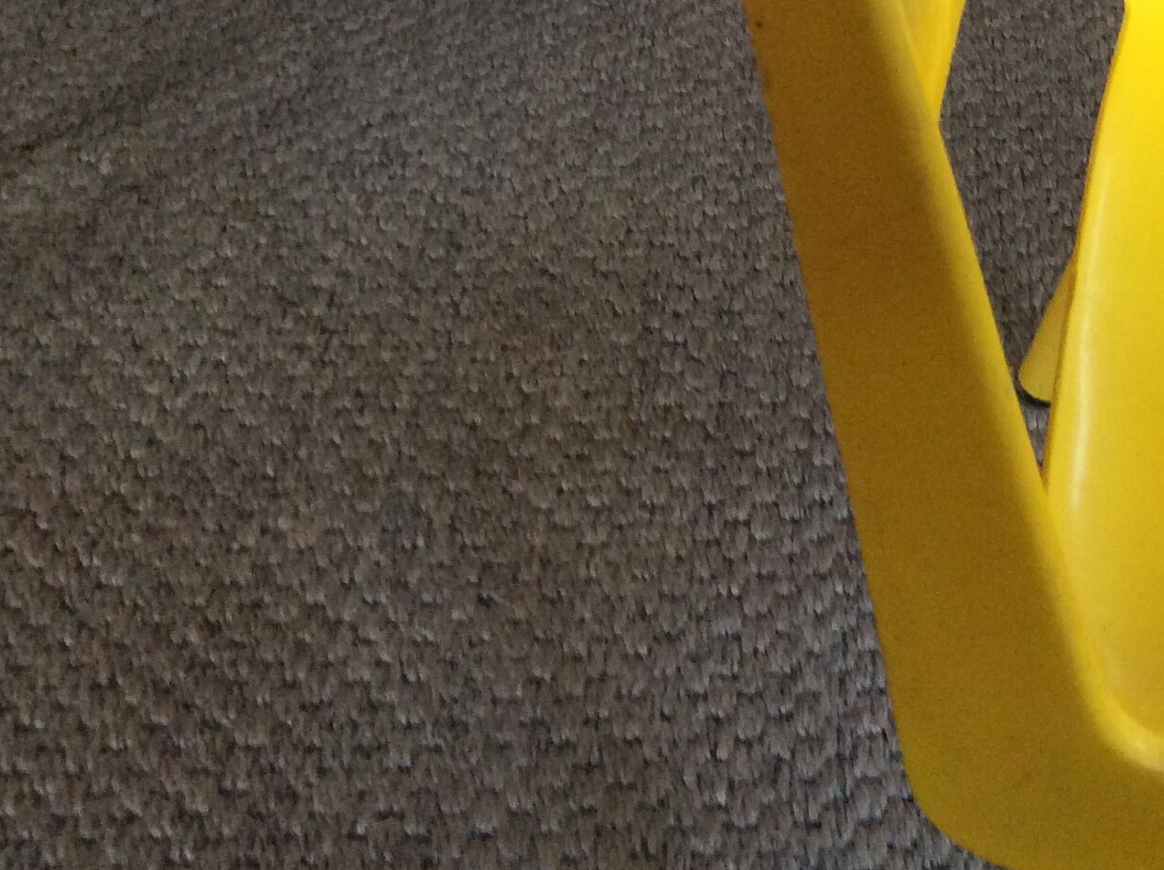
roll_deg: -2.4
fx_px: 2250
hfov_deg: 27.3
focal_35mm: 67
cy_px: 147
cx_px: 1174
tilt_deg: -39.0
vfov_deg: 21.5
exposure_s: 1/25
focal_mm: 3.3
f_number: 2.4
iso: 160
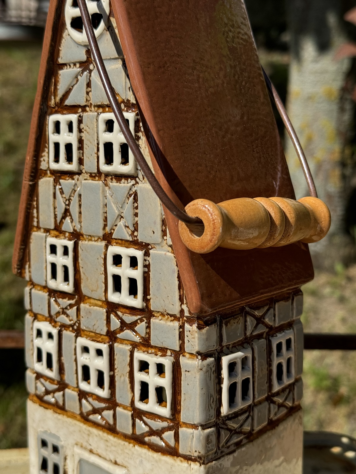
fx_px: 658
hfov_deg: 30.3
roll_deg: -0.5
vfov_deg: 39.7
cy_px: 237
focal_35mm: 48
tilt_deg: -7.5
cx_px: 178
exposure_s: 1/6410
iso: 64
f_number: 1.78
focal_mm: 6.76
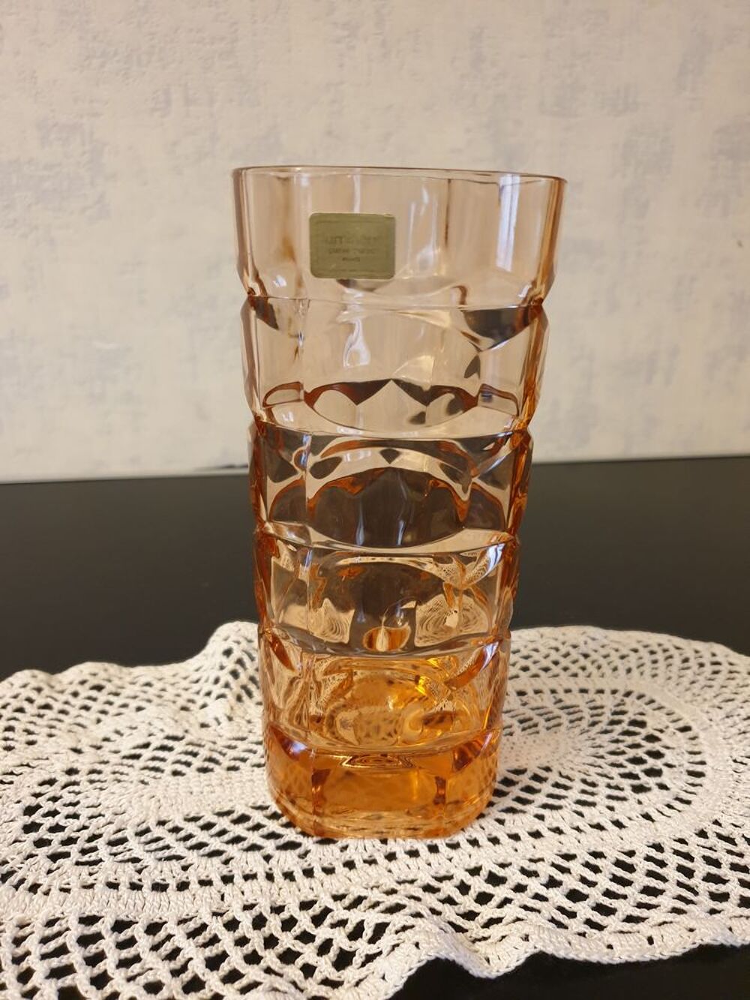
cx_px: 375
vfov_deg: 67.3
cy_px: 500
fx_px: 751
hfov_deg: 53.1
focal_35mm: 26
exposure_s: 1/25
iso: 320
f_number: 1.5
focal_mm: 4.3
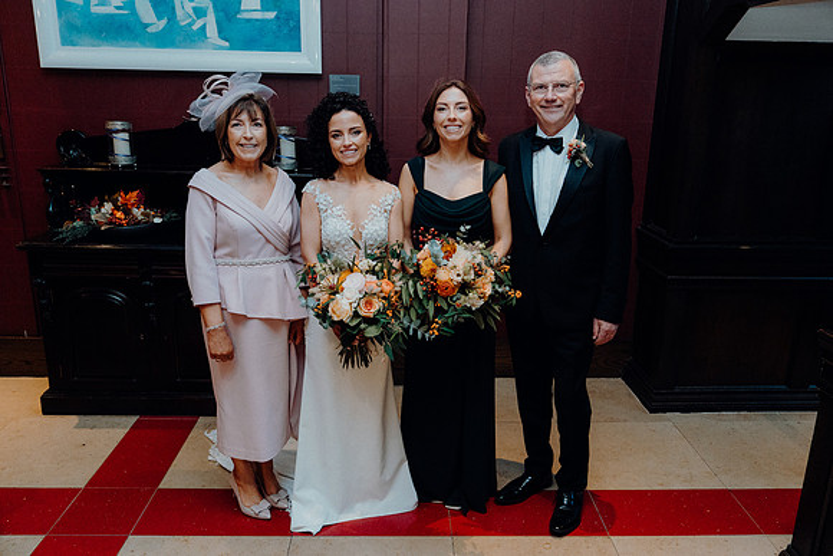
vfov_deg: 45.0
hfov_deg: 63.6
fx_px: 671
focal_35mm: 29
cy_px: 278
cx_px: 416
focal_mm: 29
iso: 3200
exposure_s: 1/160
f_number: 3.5
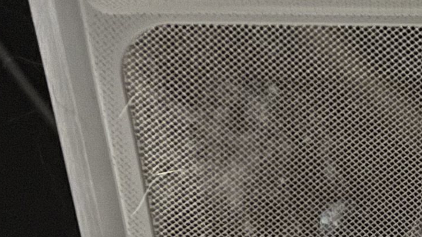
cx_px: 814
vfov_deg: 7.6
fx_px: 1746
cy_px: 363
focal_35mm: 156
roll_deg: -0.4
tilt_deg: -21.3
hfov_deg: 12.3
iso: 250
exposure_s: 1/60
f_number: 1.6
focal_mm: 4.2
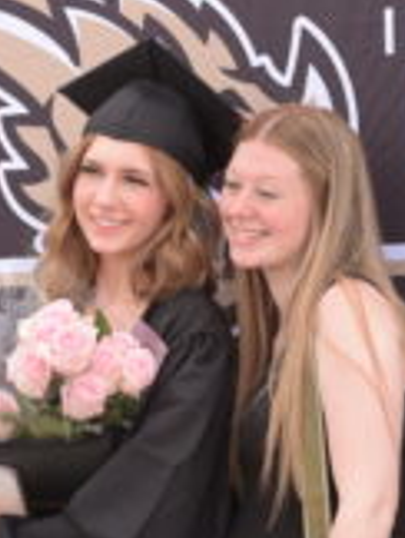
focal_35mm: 166
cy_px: 271
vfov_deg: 11.9
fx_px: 2583
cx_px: 96
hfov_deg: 9.0
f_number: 5.6
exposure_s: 1/640
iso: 400
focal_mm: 70
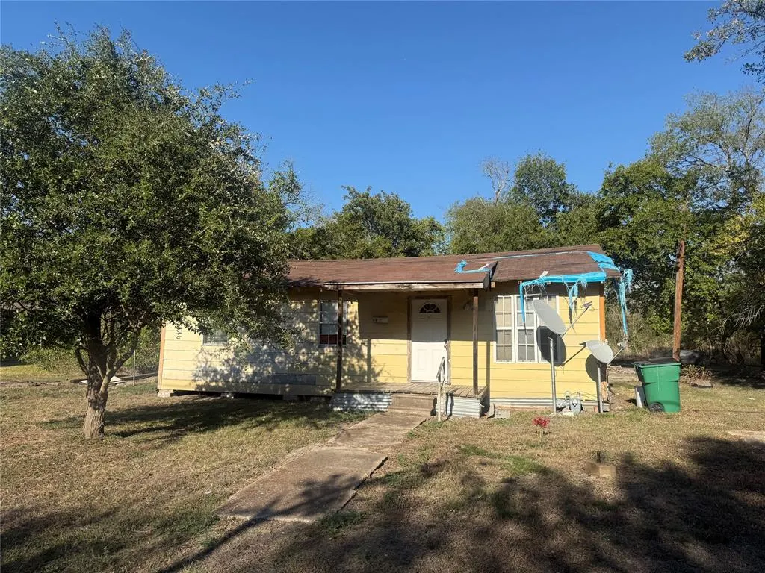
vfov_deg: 56.8
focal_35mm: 24
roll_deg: +0.0
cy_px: 286
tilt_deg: +6.1
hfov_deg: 71.6
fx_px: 530
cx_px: 382
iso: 80
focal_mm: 6.76
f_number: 1.78
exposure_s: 1/4405
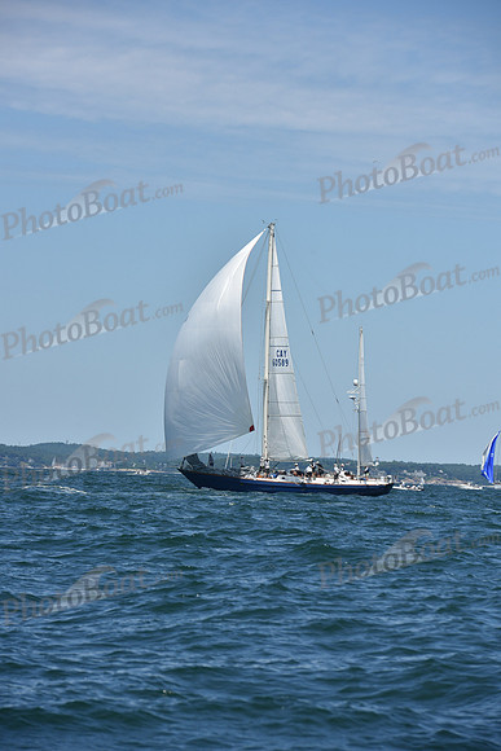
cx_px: 250
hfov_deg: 6.9
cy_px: 376
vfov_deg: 10.3
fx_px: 4172
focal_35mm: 200
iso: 250
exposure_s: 1/1000
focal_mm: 200
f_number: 10
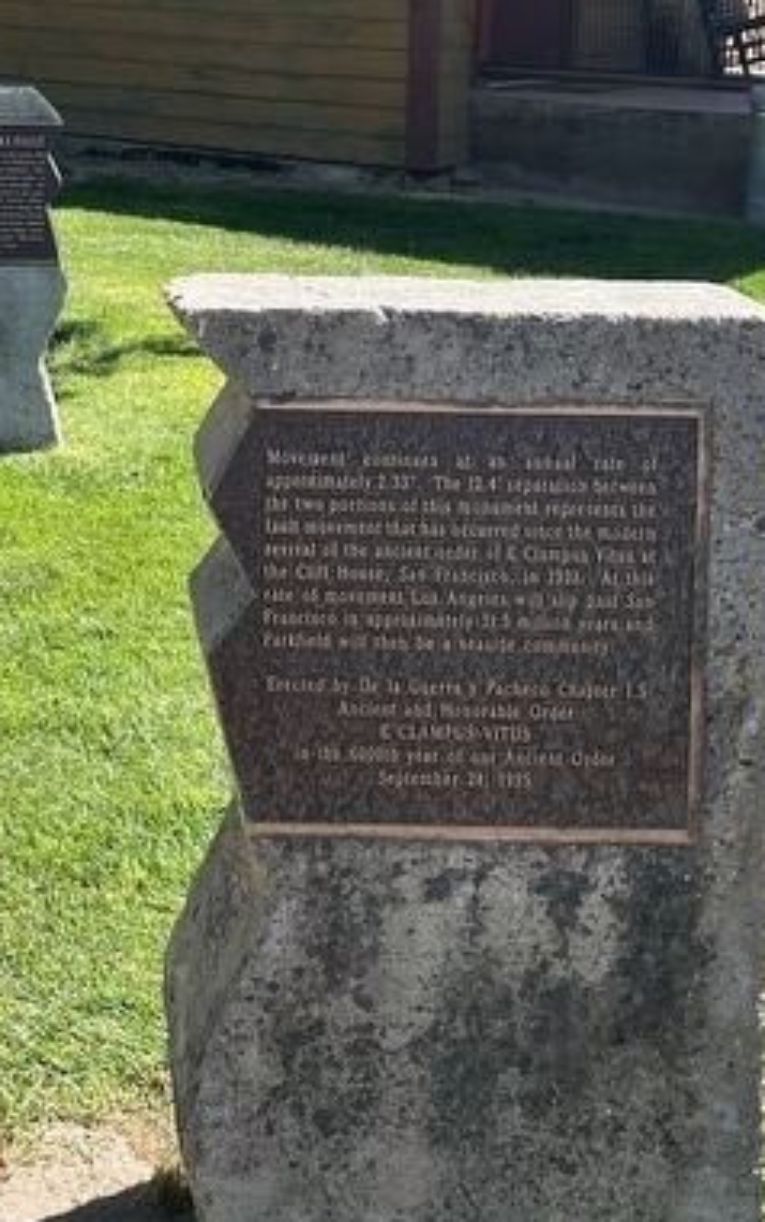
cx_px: 71
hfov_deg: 21.9
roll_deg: -1.9
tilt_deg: -13.6
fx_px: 1932
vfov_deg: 34.8
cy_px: 421
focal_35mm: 58
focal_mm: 5.1
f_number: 1.6
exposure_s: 1/1186
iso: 50
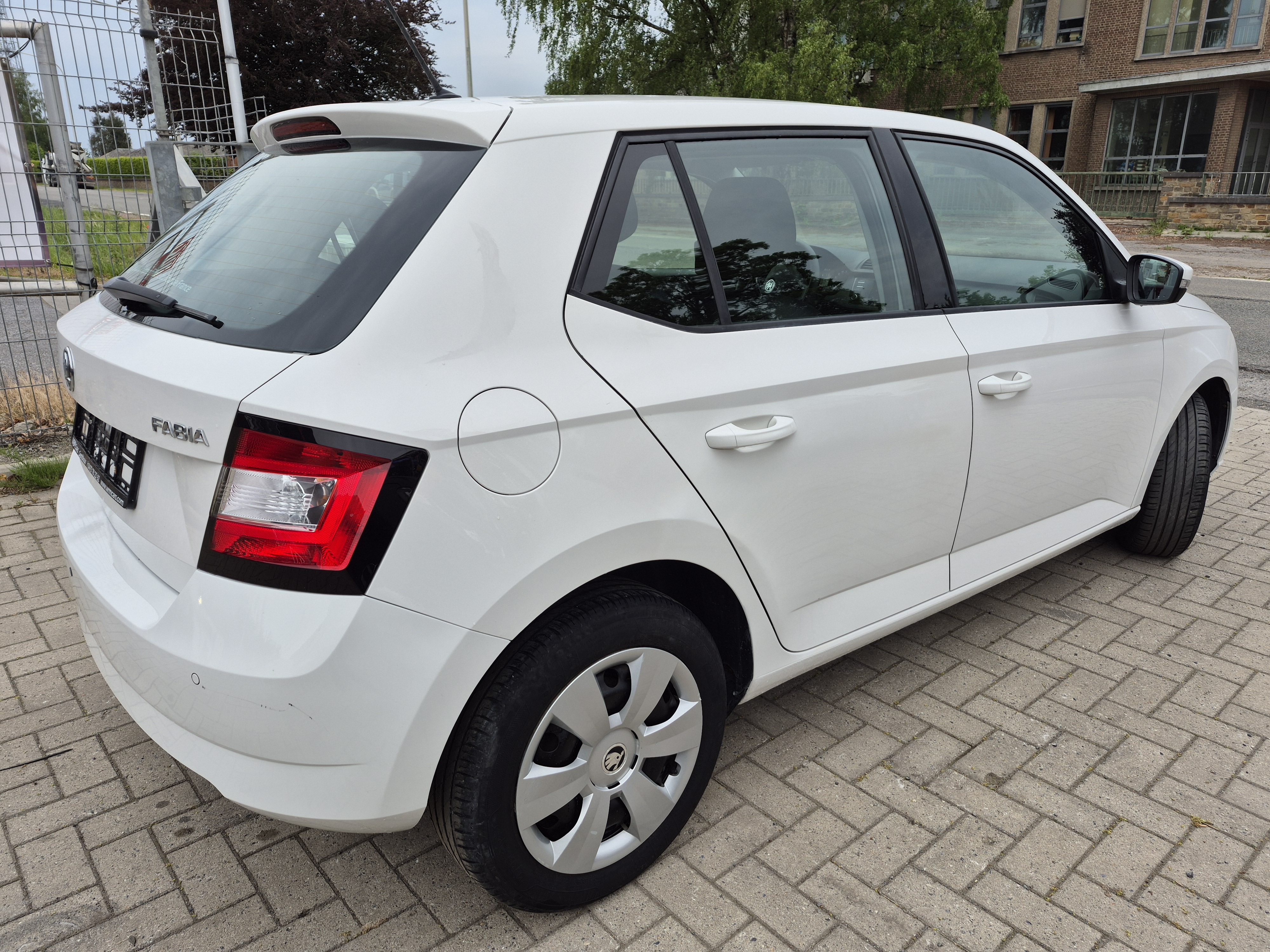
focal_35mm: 23
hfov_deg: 73.9
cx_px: 635
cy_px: 476
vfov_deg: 58.9
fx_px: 844
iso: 25
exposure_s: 1/180
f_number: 1.8
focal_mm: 5.4
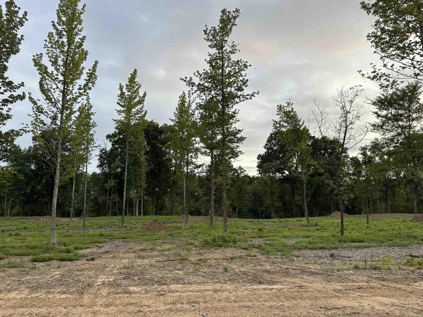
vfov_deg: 56.8
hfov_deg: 71.6
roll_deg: -0.7
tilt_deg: +9.0
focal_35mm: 24
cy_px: 158
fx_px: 293
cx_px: 212
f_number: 1.78
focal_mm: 6.86
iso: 64
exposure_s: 1/121
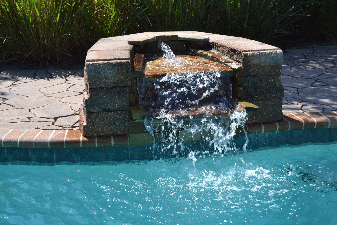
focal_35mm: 82
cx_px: 168
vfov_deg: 16.6
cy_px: 112
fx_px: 772
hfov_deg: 24.6
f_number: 8
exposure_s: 1/250
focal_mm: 55
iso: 100
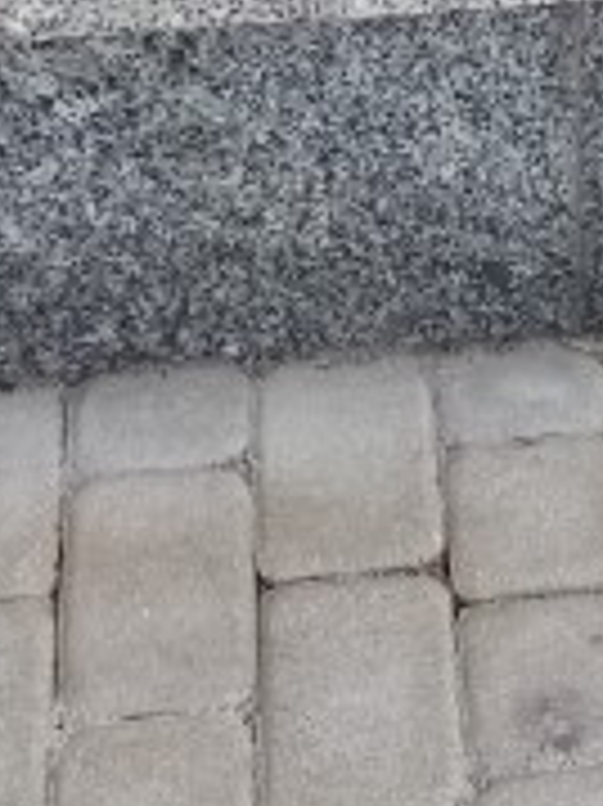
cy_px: -405
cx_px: 544
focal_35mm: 93
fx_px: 2163
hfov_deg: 15.7
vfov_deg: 18.6
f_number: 1.8
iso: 110
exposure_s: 1/677
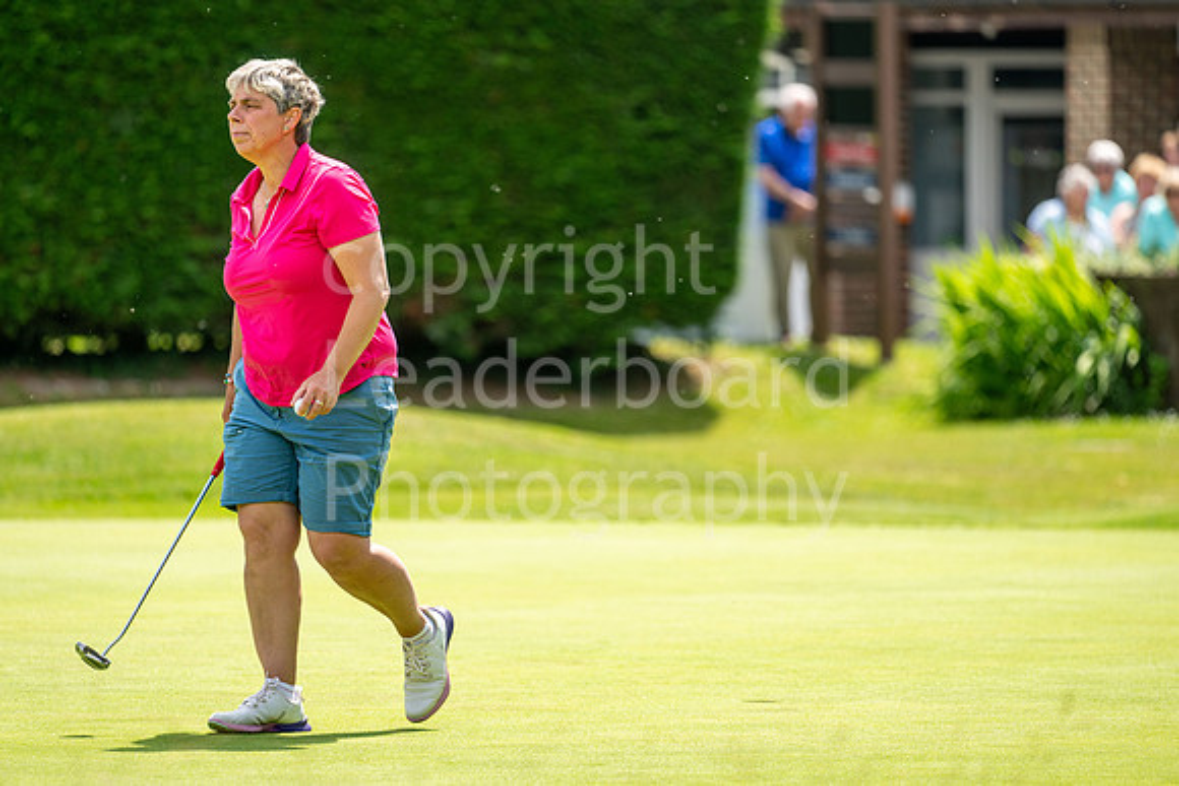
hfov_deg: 6.9
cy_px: 393
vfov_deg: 4.6
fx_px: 9827
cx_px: 590
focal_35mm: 300
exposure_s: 1/1000
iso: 200
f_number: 4
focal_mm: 300
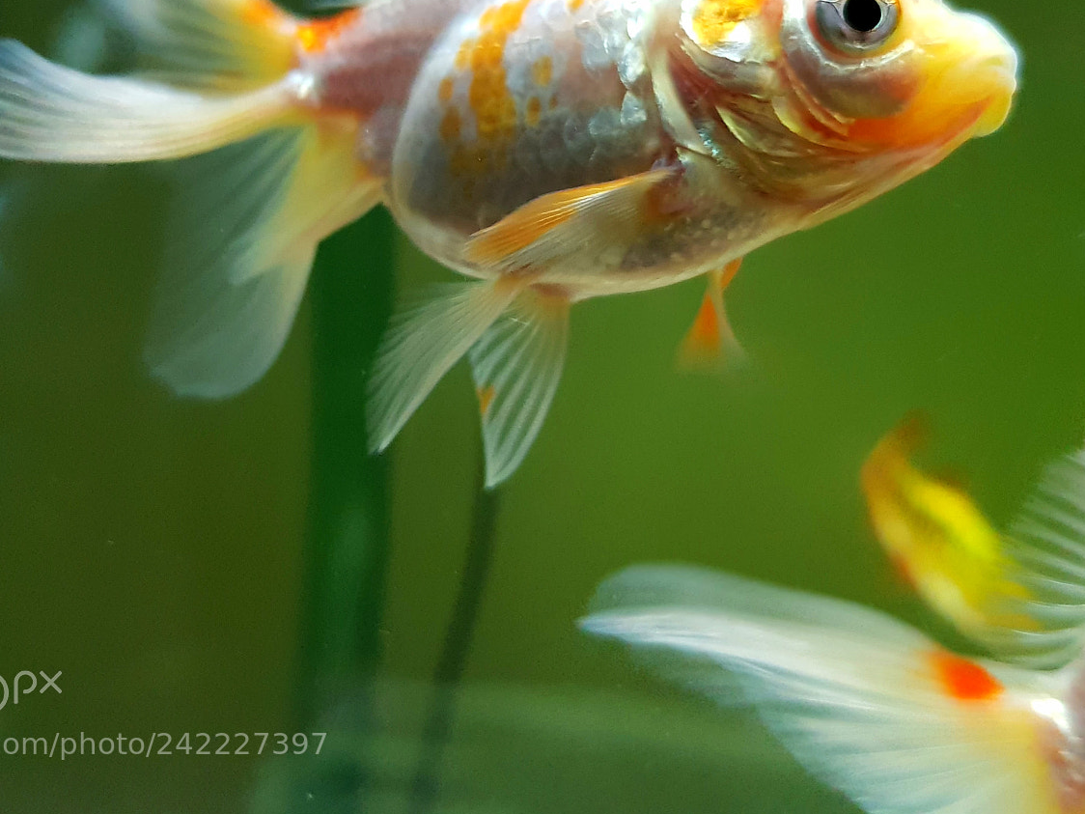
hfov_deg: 50.1
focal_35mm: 37
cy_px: 240
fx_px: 1160
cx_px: 595
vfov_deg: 38.0
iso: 320
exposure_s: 1/120
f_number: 1.7
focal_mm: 4.2
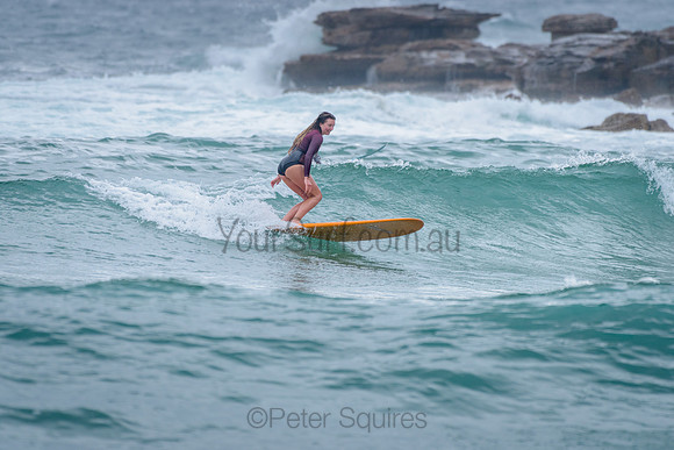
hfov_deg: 3.4
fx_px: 11483
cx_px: 315
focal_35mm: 613
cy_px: 182
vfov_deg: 2.2
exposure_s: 1/1250
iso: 500
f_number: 5.6
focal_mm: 500
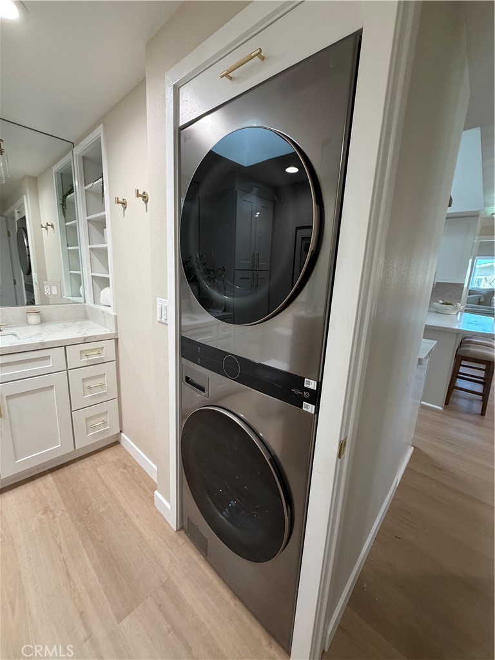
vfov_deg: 102.1
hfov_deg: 85.7
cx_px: 248
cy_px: 330
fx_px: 267
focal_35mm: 14
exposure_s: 1/120
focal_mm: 2.22
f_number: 2.2
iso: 250
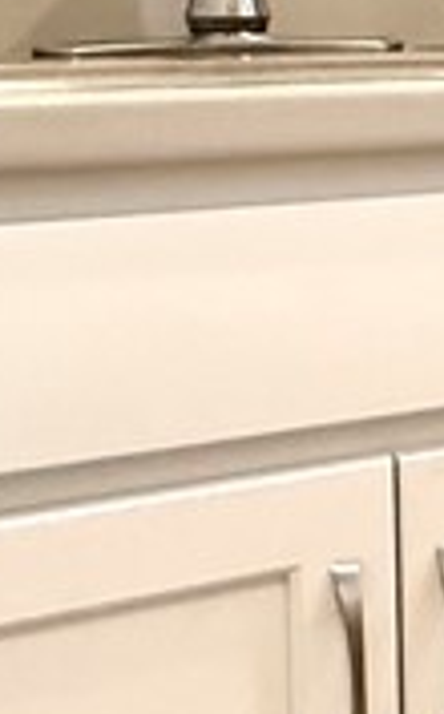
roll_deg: +0.8
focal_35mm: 86
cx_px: 1199
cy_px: 65
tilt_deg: -1.3
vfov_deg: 23.5
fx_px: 1672
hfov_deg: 11.3
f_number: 2.2
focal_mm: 2.22
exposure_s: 1/60
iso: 800
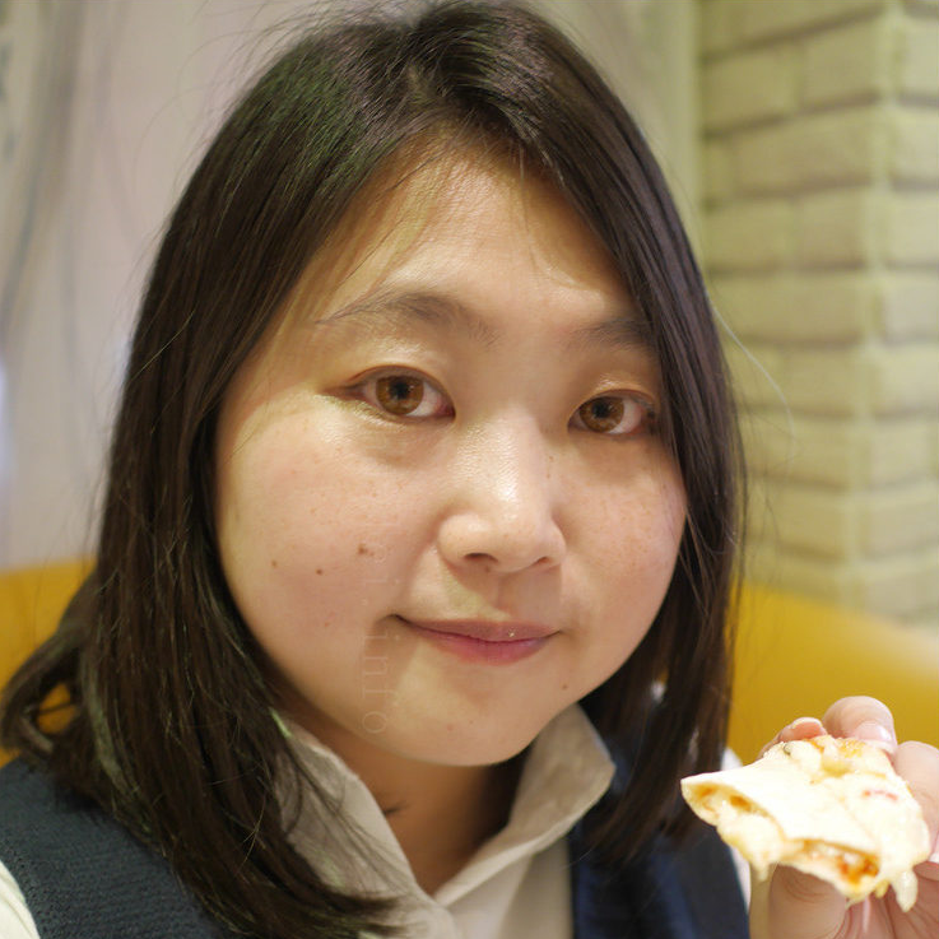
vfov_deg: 45.3
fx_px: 1105
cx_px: 466
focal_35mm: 36
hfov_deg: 46.0
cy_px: 632
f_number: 1.7
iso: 500
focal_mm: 15
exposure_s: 1/60
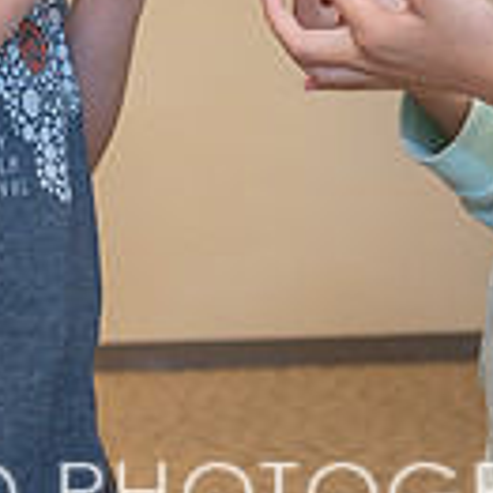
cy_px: 21
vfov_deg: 15.1
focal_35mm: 114
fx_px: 1837
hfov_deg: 15.3
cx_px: 328
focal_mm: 24
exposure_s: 1/160
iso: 400
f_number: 2.8
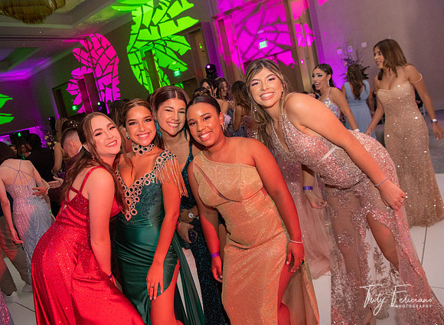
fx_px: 324
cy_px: 162
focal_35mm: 26
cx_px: 213
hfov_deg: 68.7
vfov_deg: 53.2
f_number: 6.3
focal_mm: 24
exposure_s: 1/125
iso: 1250
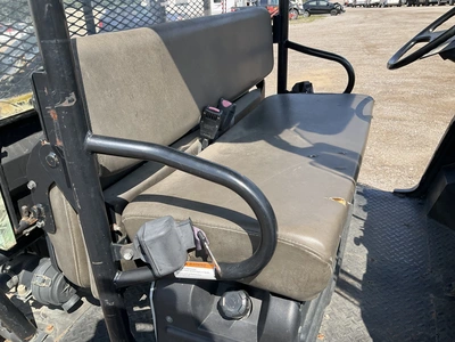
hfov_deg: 61.7
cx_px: 228
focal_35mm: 29
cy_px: 171
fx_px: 381
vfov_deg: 48.2
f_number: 1.8
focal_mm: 3
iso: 25
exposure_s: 1/770
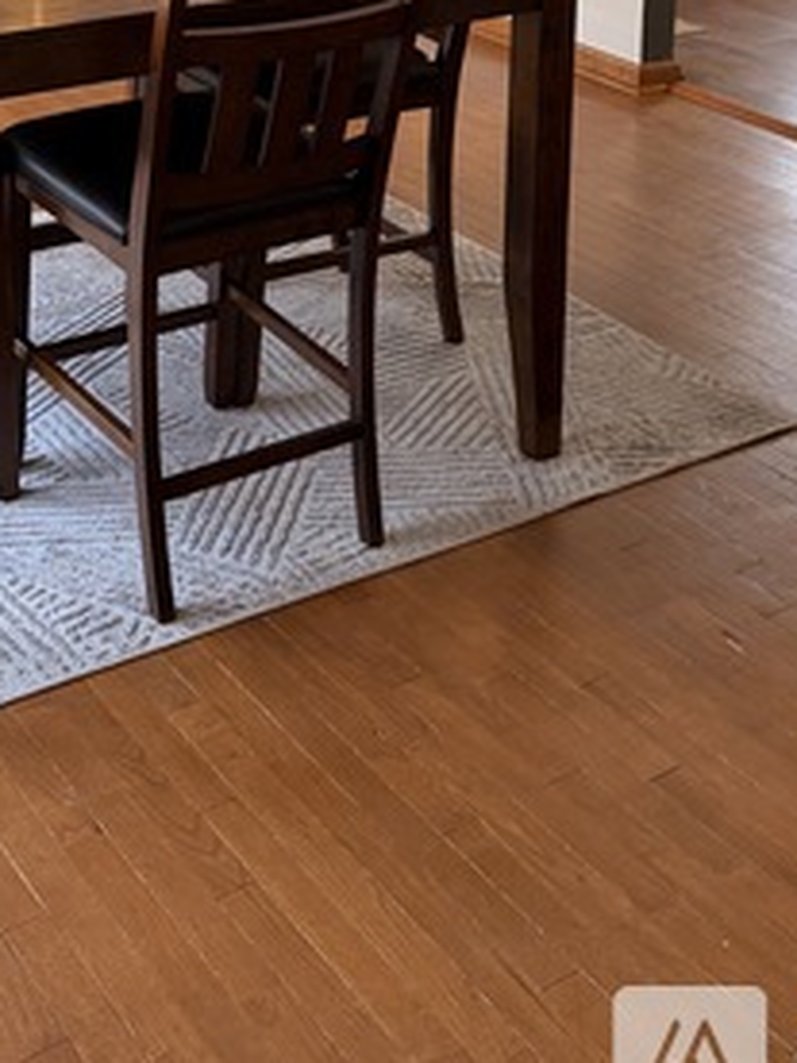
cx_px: 273
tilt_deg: -10.2
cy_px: -144
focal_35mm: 58
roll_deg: -1.4
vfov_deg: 29.5
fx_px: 1781
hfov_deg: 25.1
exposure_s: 1/60
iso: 250
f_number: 1.78
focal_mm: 6.76
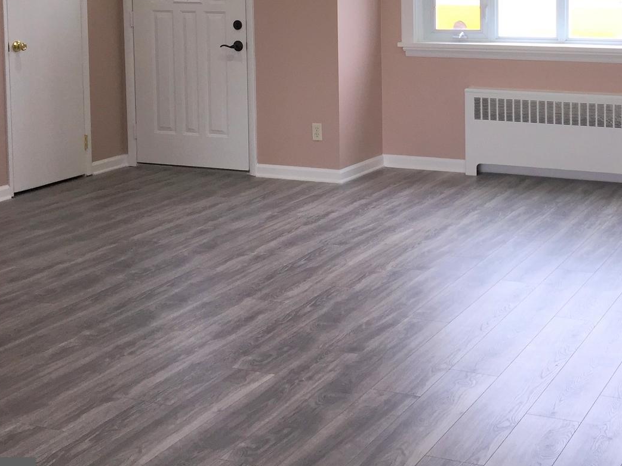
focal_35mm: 57
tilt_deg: -5.4
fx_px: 1024
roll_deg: -0.9
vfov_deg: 24.9
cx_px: 498
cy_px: 48
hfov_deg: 32.8
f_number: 2.2
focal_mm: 4.15
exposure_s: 1/60
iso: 50
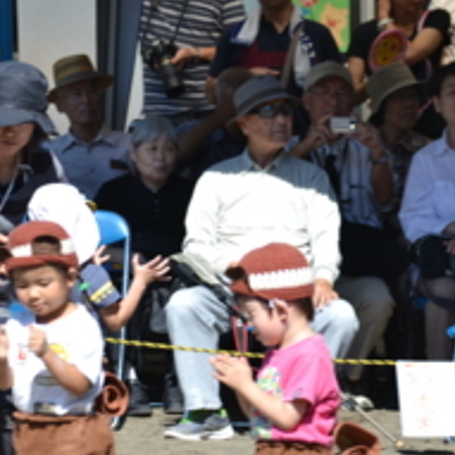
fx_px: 5367
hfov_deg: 4.9
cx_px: 267
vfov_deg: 4.9
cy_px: 256
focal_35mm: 361
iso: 100
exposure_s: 1/200
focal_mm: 135
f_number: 7.1
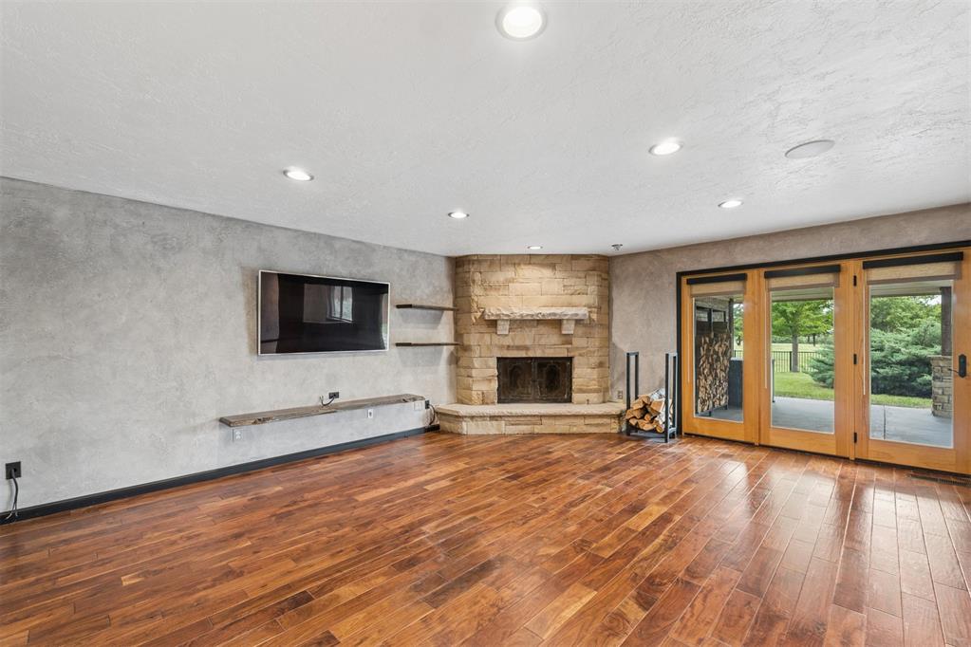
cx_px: 486
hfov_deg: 100.4
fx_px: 405
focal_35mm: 15
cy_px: 324
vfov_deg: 77.3
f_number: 7.1
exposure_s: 1/15
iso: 200
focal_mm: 10
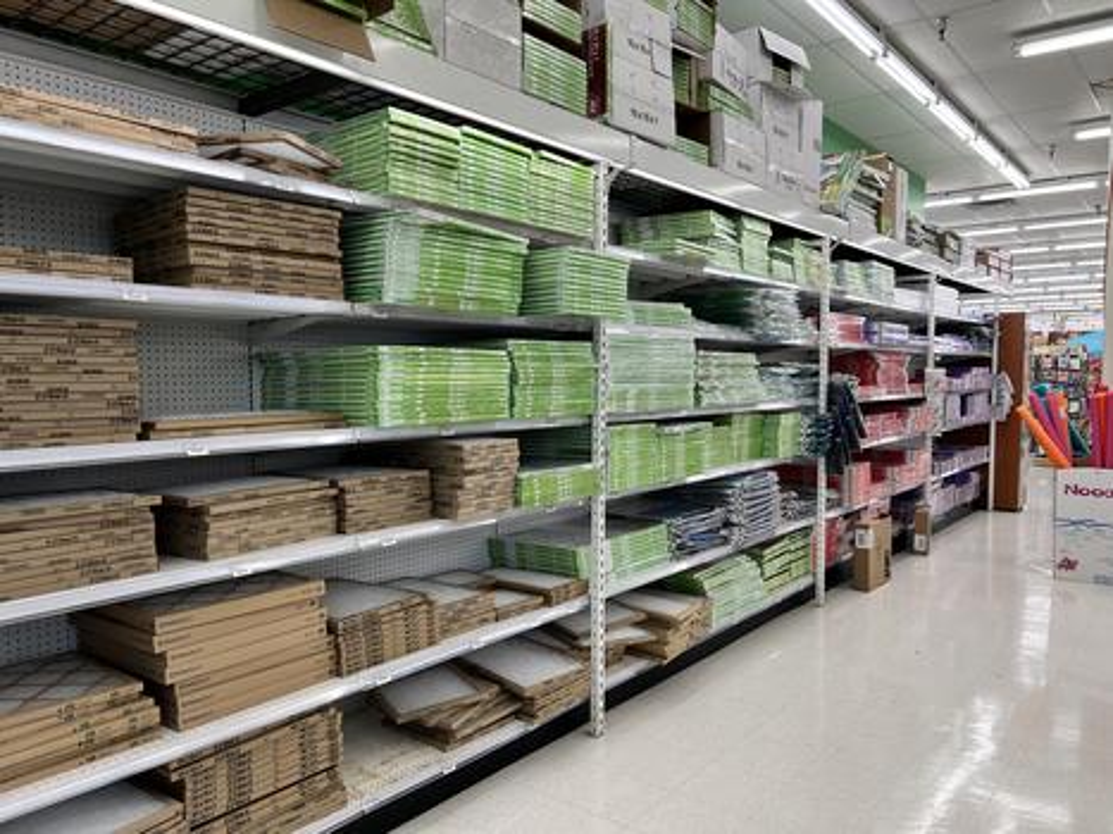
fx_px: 836
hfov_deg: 67.3
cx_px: 556
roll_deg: +0.6
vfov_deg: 53.0
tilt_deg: -3.9
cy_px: 417
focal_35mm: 26
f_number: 1.5
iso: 40
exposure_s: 1/139
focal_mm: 5.7
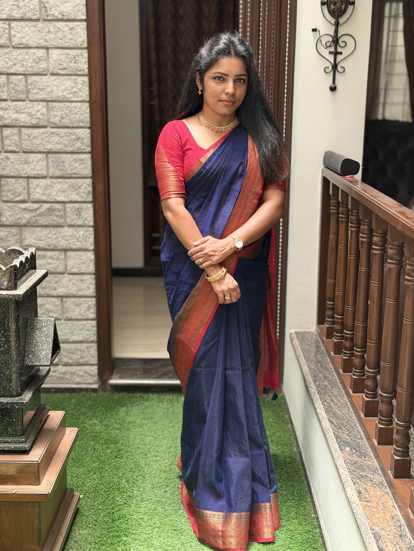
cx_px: 207
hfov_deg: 30.3
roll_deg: -1.8
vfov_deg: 39.7
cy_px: 276
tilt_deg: -13.4
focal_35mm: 48
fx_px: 765
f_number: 1.78
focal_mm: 6.76
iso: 100
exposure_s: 1/119
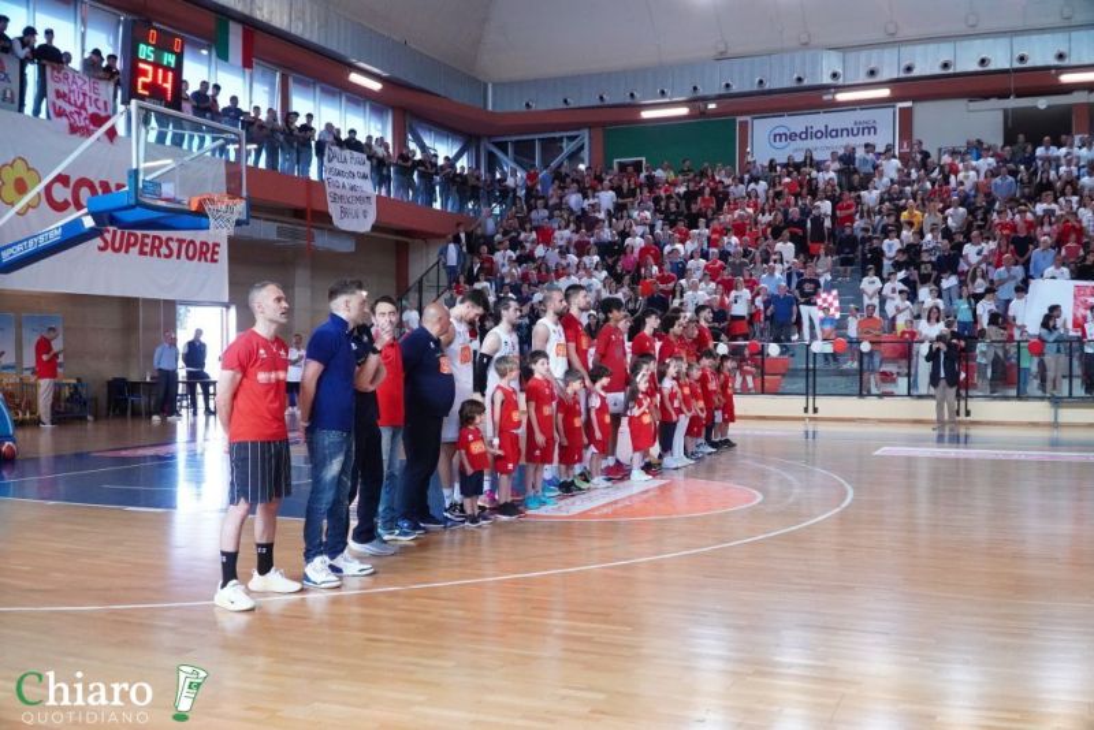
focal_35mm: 34
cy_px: 365
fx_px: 1049
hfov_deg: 55.1
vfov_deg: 38.4
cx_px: 547
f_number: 5
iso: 5000
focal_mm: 23
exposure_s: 1/640
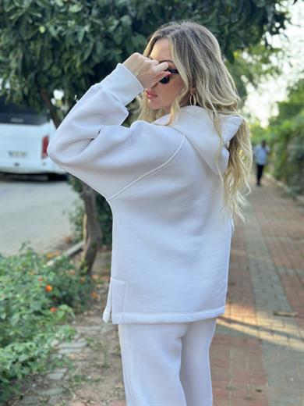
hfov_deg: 30.3
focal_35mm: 48
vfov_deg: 39.7
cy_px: 203
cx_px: 152
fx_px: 562
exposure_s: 1/174
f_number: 1.78
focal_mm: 6.86
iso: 80
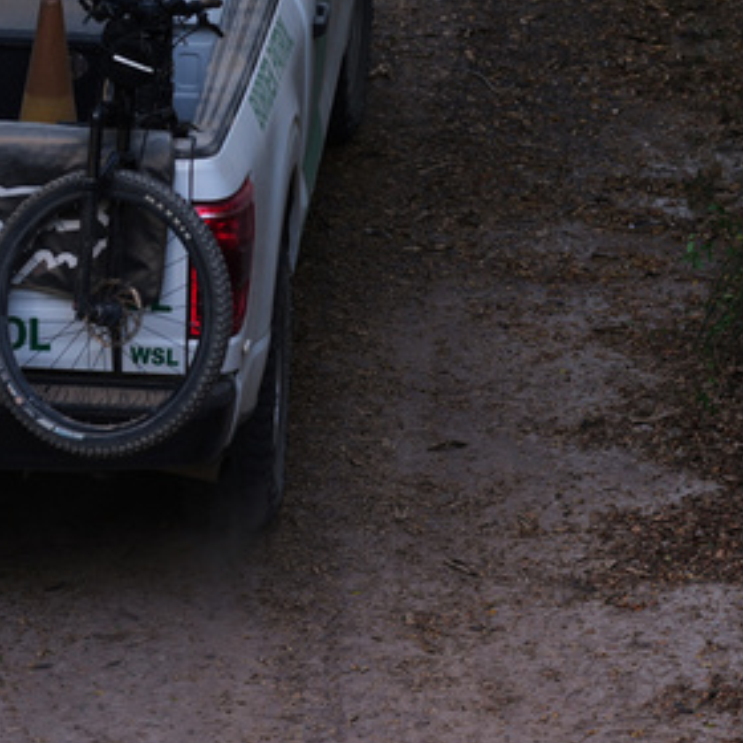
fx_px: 10175
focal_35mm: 419
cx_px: 50
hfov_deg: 4.2
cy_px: 11
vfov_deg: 4.2
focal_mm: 135
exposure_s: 1/400
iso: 200
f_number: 2
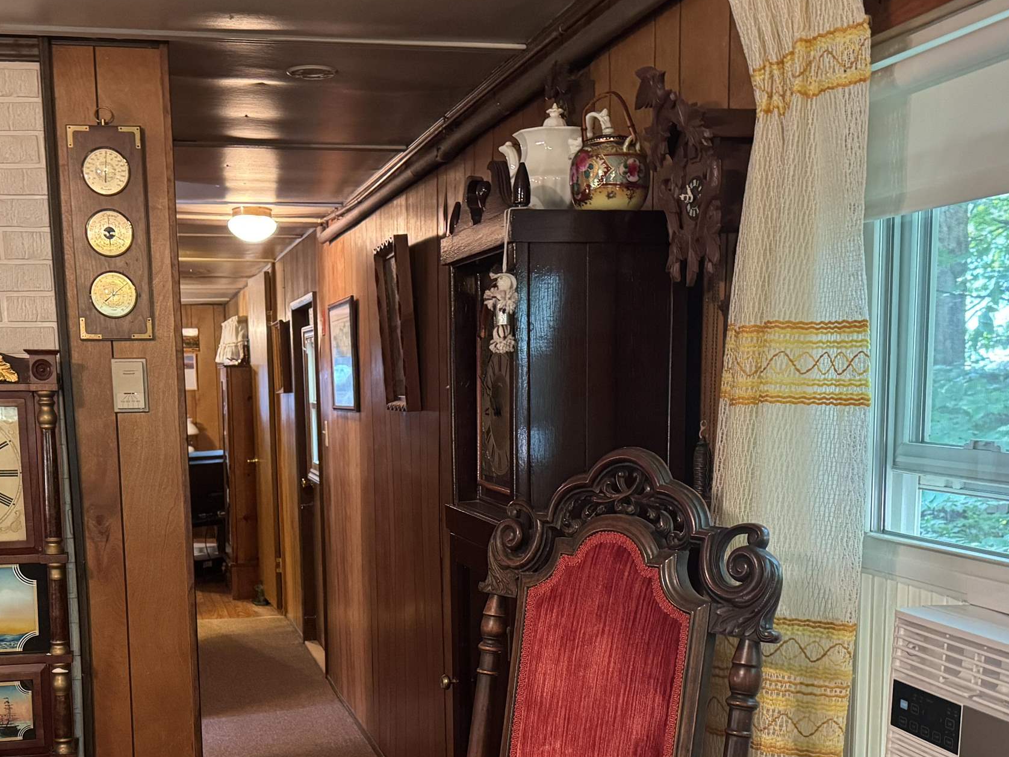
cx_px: 409
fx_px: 1283
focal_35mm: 44
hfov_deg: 42.8
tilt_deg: -8.6
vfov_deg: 32.3
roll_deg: +0.5
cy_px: 561
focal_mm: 6.76
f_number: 1.78
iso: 640
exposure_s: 1/60
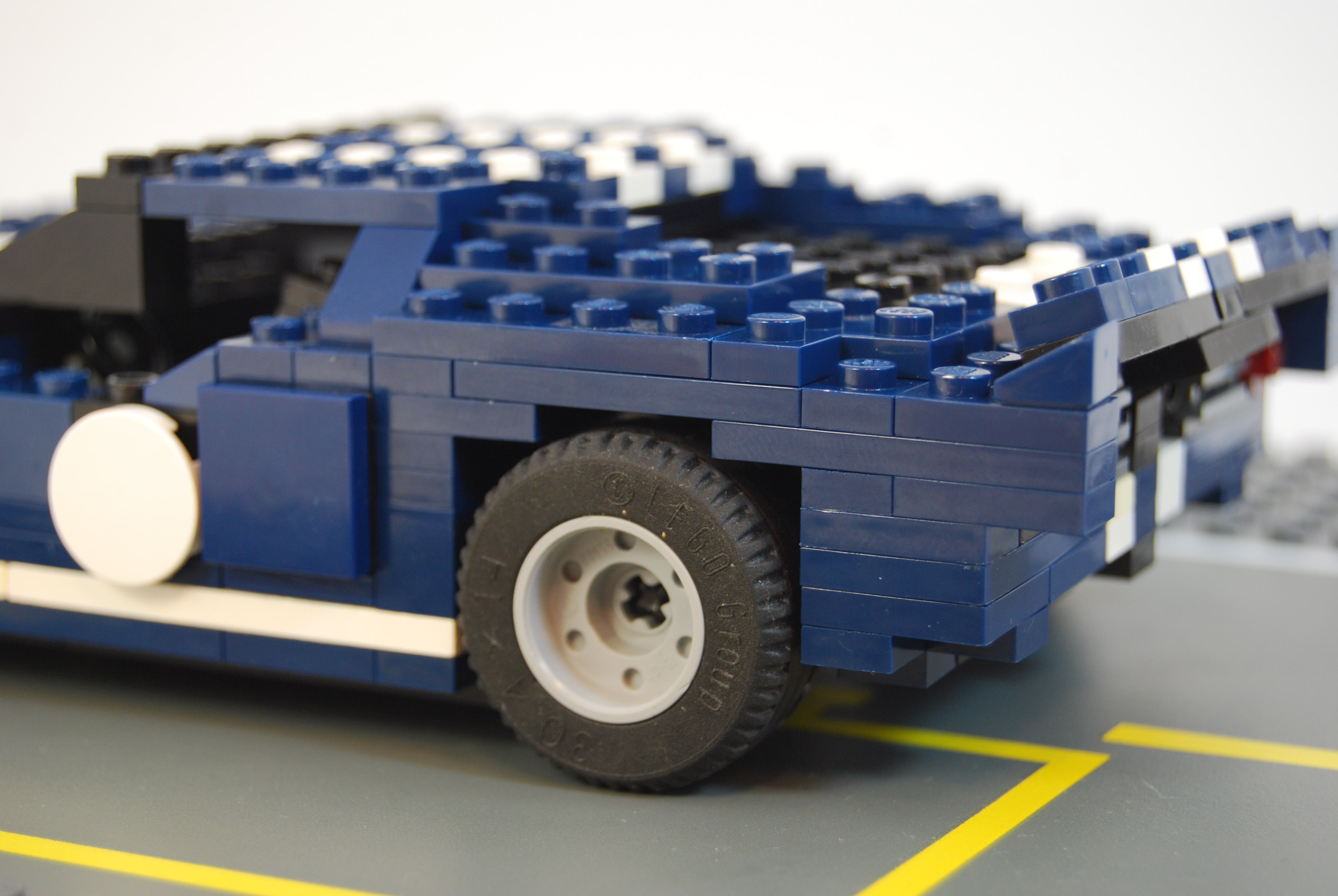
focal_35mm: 82
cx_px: 669
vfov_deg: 16.6
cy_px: 448
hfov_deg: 24.6
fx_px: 3070
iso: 360
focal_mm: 55
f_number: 5.6
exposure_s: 1/60
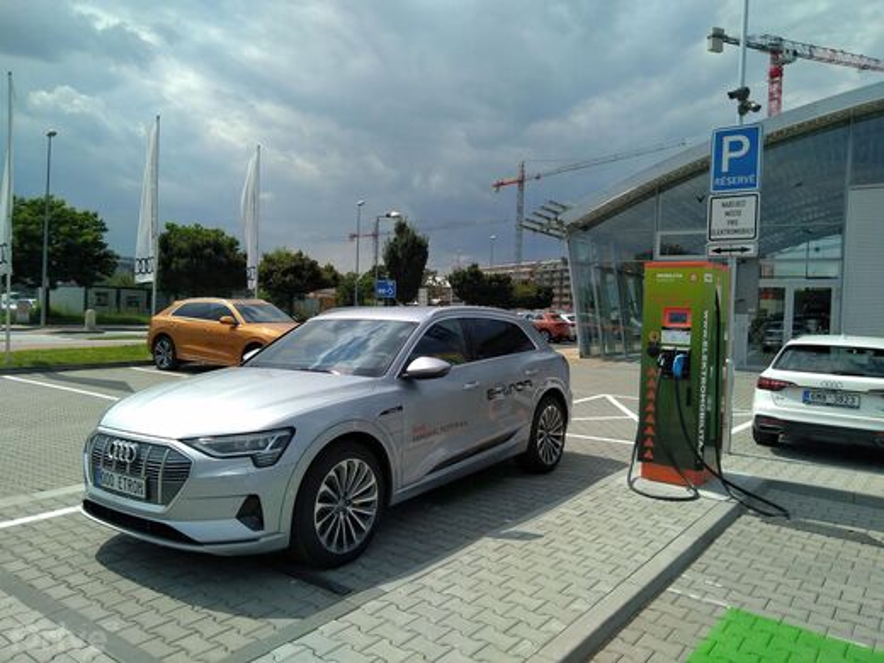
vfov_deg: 53.1
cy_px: 332
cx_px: 442
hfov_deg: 67.3
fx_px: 664
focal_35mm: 26
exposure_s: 1/2169
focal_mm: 3.46
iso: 101
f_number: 2.2
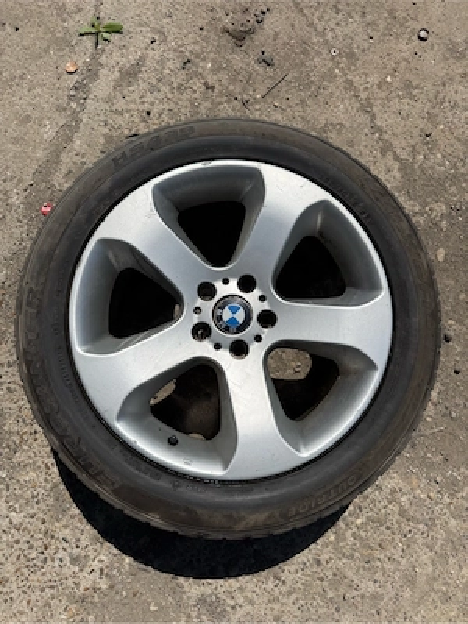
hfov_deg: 56.8
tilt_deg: -81.2
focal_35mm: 24
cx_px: 234
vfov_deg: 71.6
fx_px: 433
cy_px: 312
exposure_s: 1/14286
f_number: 1.78
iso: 100
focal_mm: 6.76
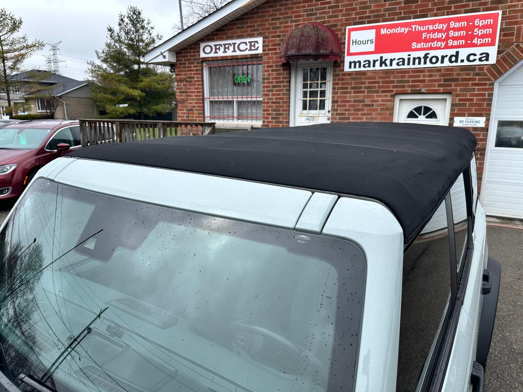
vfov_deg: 56.8
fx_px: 363
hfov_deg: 71.6
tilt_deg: -8.7
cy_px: 196
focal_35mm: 24
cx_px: 262
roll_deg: -0.4
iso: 80
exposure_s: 1/1779
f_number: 1.78
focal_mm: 6.86
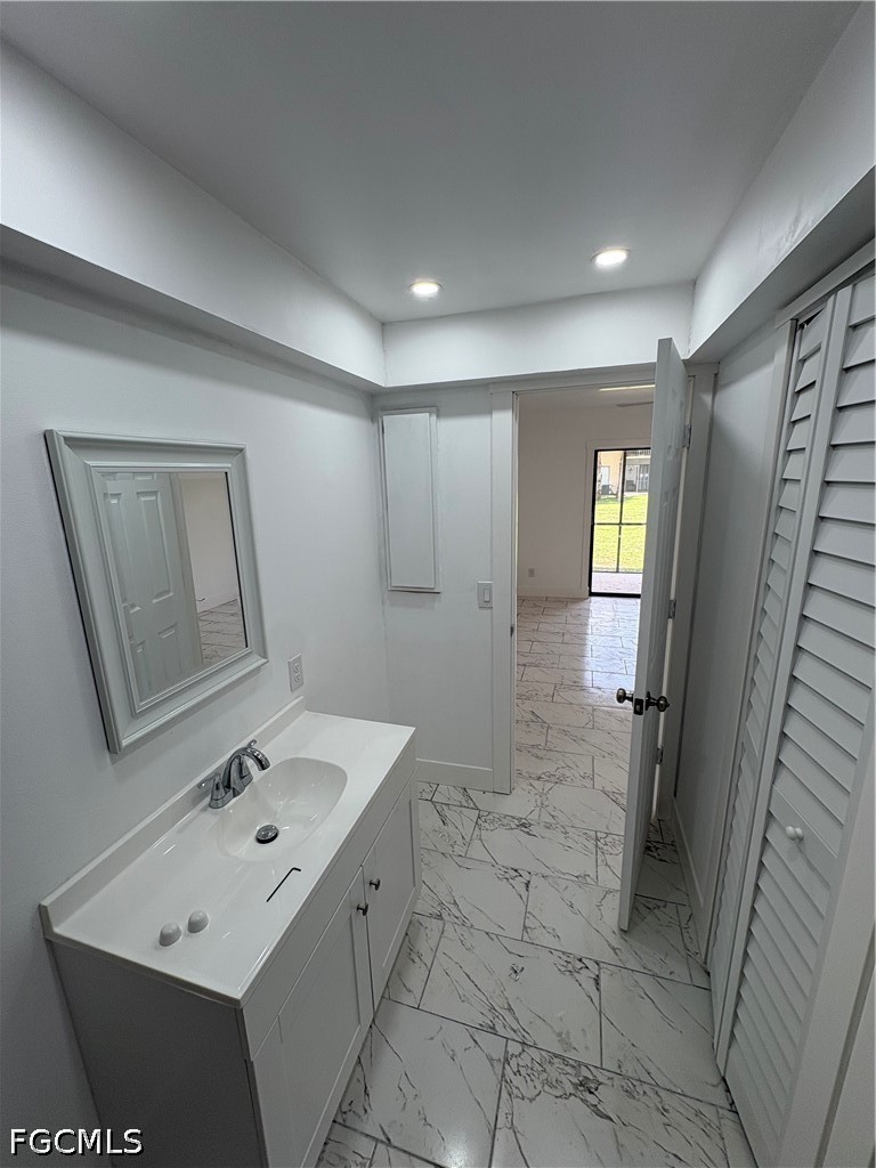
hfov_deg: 85.7
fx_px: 472
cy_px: 584
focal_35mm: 14
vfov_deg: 102.1
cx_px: 438
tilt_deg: -11.4
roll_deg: +1.7
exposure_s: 1/120
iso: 40
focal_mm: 2.22
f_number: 2.2
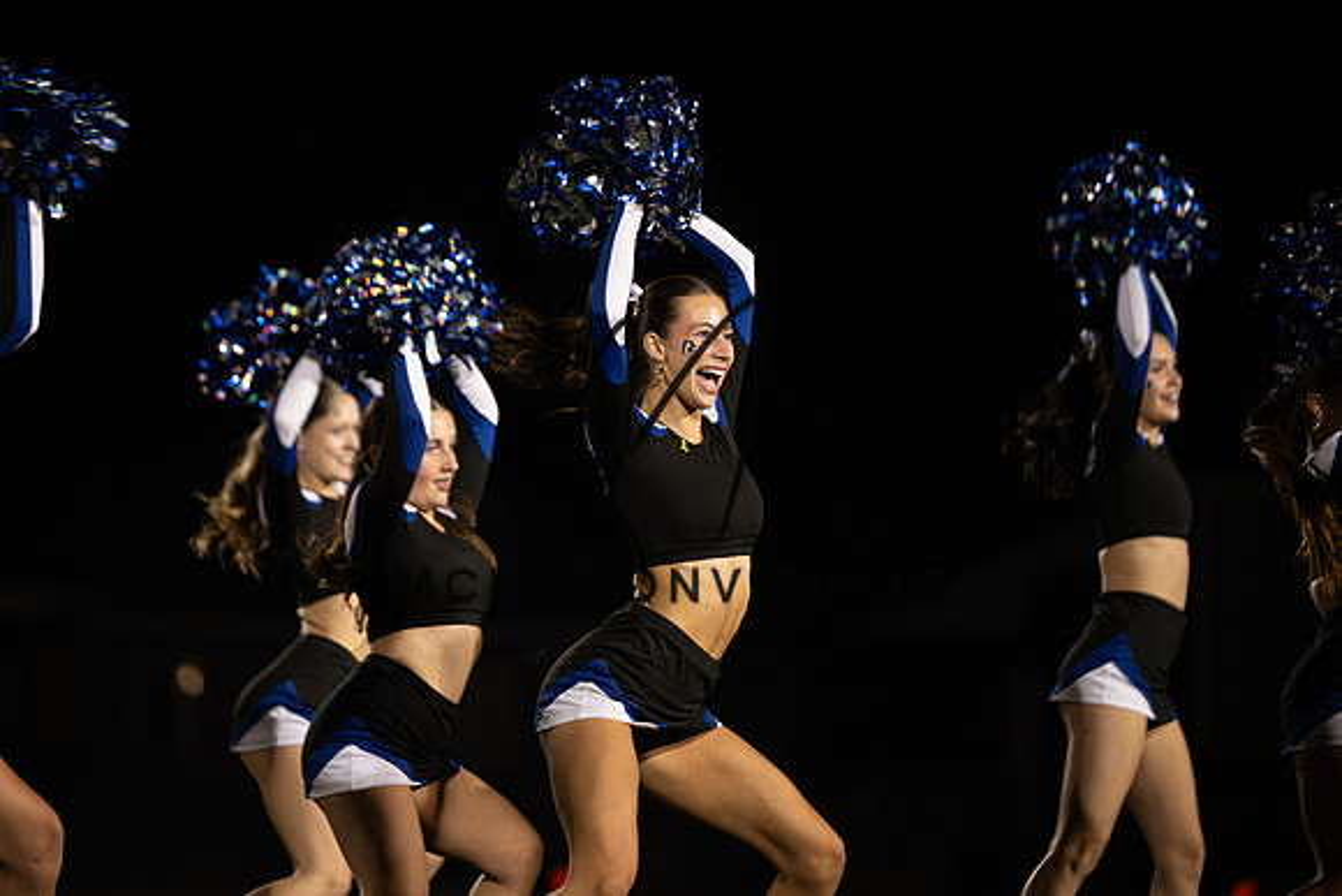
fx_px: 9142
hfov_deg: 8.4
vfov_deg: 5.6
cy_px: 403
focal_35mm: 245
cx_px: 593
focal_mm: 200
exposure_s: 1/640
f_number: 2.8
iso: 2500
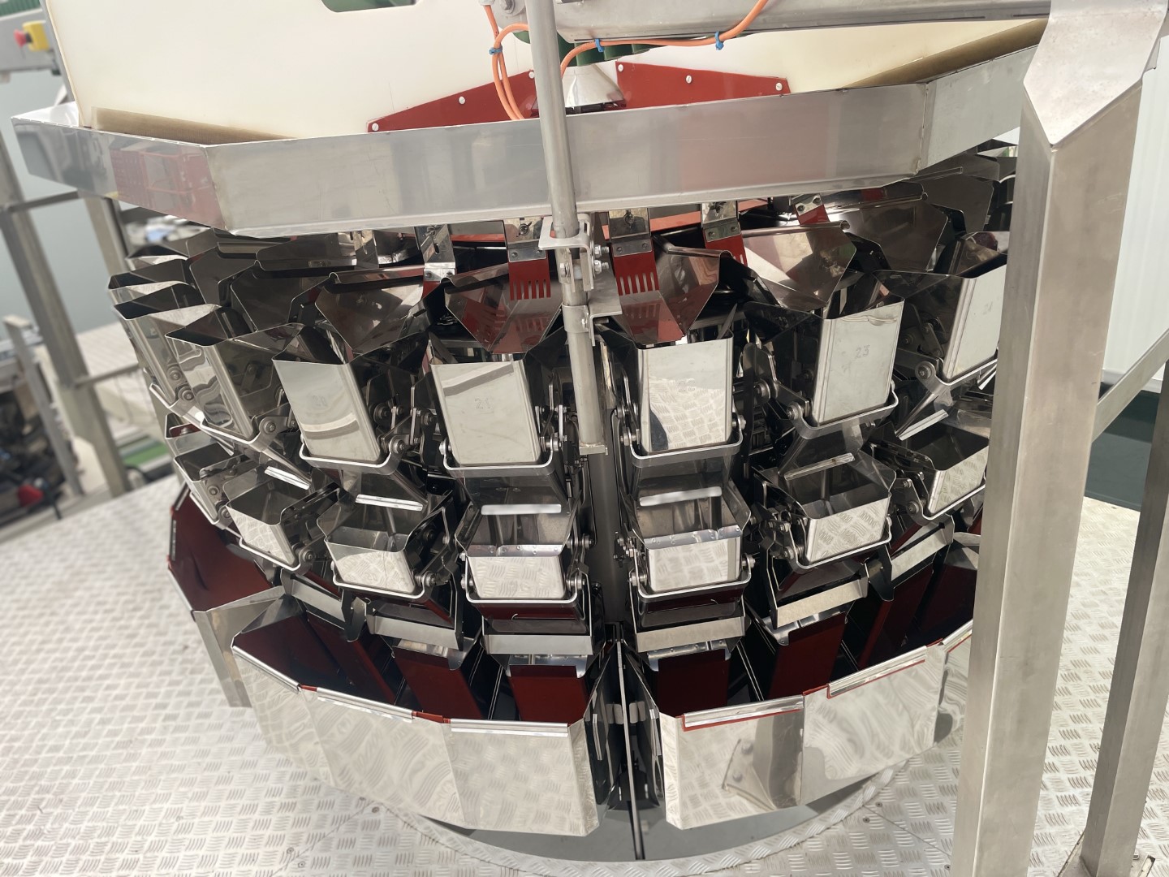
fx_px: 878
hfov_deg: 67.3
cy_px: 438
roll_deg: +7.1
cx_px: 584
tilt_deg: -25.5
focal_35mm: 26
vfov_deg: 53.1
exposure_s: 1/1033
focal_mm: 4.2
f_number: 1.6
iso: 50
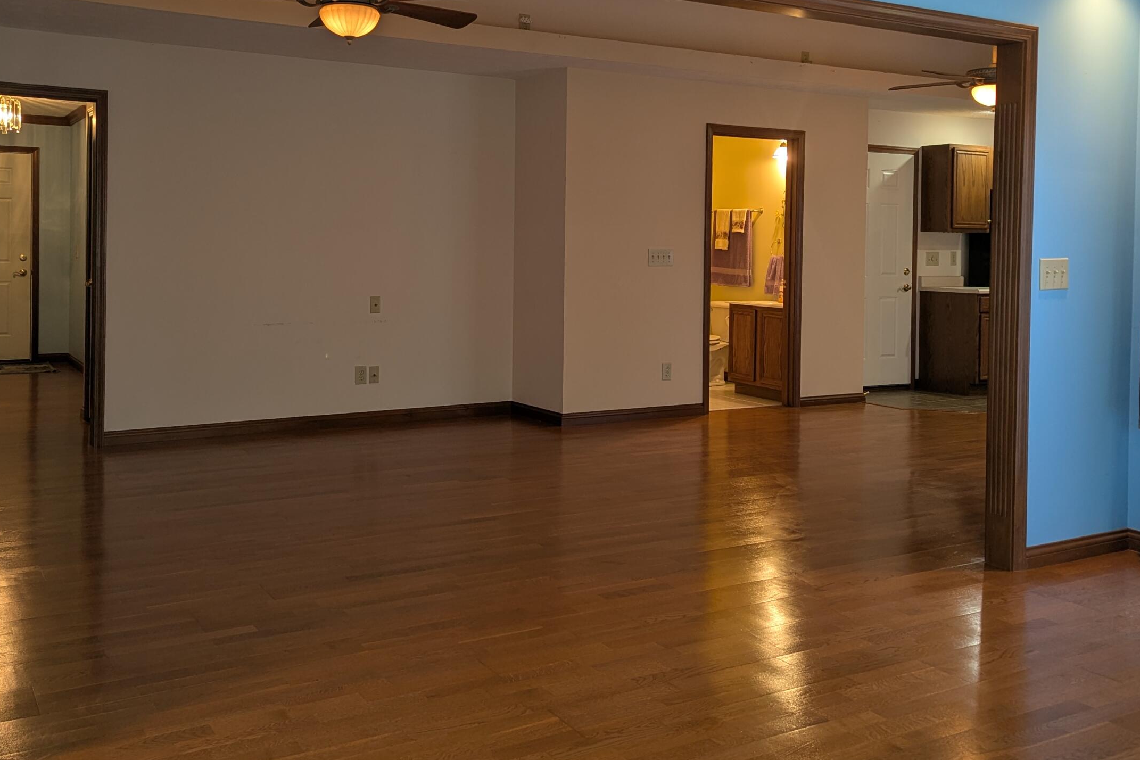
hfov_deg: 54.4
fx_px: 1108
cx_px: 552
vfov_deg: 37.5
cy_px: 258
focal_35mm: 35
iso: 54
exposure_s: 1/30
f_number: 1.85
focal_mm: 6.81
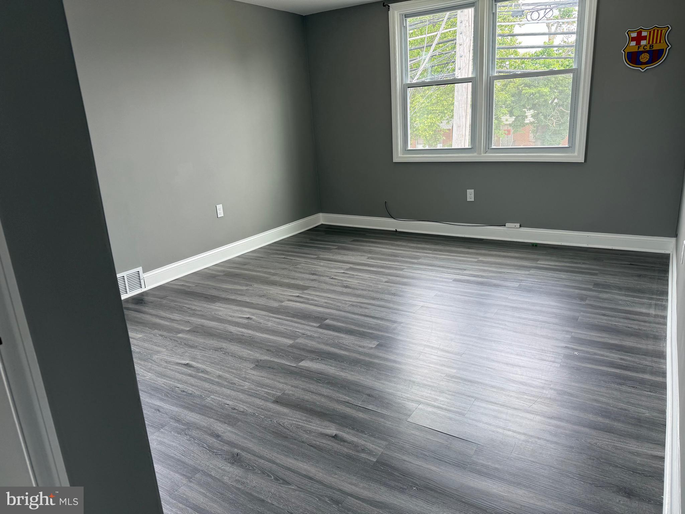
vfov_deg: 56.8
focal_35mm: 24
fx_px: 475
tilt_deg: -15.9
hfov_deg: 71.6
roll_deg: +3.6
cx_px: 342
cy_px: 257
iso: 100
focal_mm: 6.76
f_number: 1.78
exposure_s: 1/205
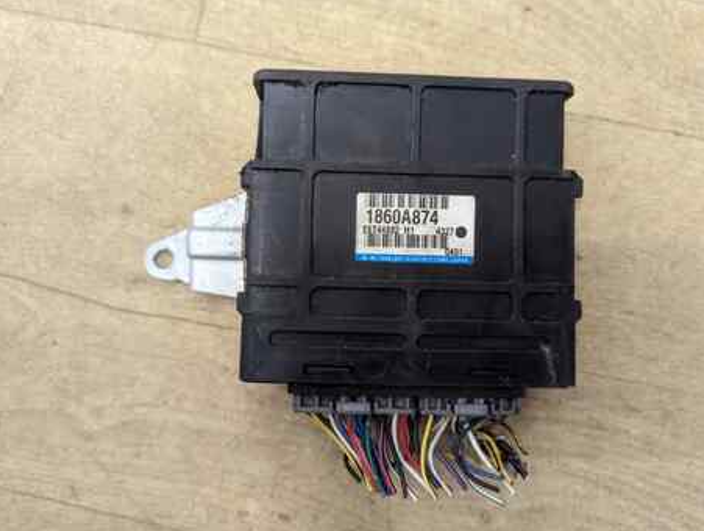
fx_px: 509
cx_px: 339
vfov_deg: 55.0
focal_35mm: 25
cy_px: 262
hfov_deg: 69.3
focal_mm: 6.81
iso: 1486
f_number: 1.85
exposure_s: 1/120
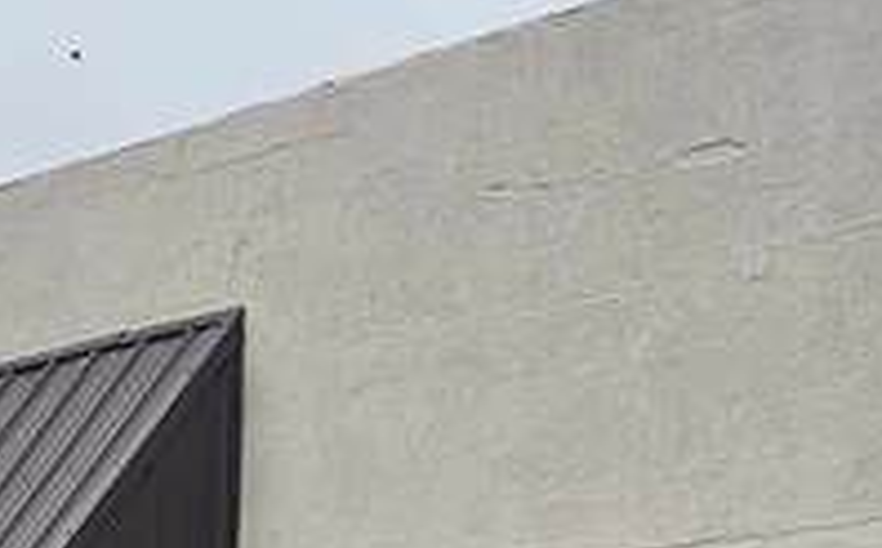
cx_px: 548
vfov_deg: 7.9
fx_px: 3791
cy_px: 1065
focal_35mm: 158
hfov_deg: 13.3
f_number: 1.7
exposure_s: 1/361
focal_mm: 6.3
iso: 10
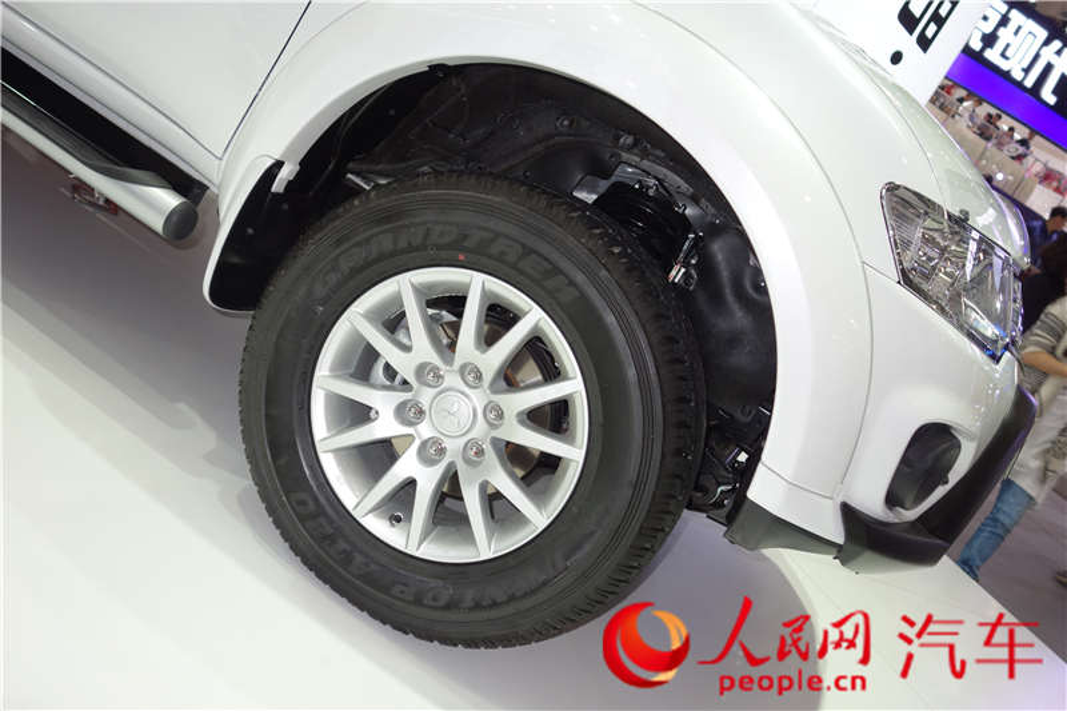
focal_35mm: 39
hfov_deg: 49.6
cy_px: 356
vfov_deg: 34.2
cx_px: 534
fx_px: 1156
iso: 125
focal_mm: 14.4
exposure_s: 1/80
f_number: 2.8
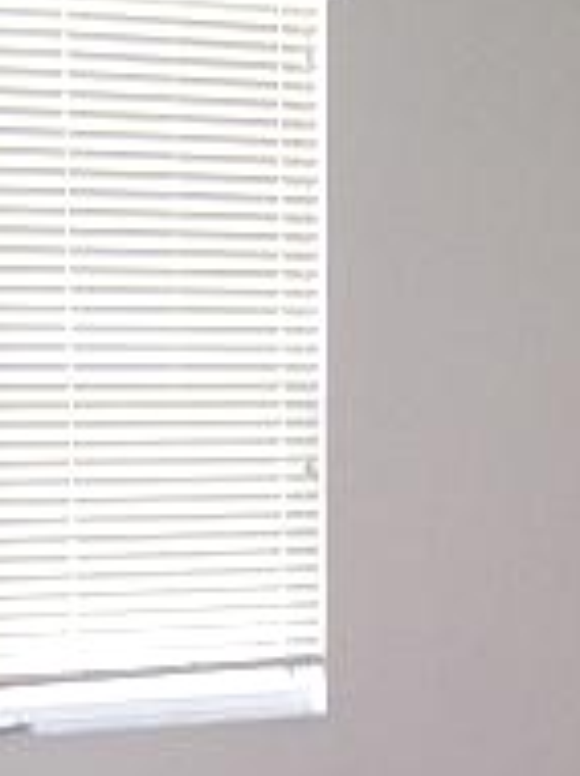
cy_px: 905
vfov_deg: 17.9
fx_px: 2351
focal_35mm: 105
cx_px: 288
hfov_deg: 14.1
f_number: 2.7
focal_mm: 6
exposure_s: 1/64
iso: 140
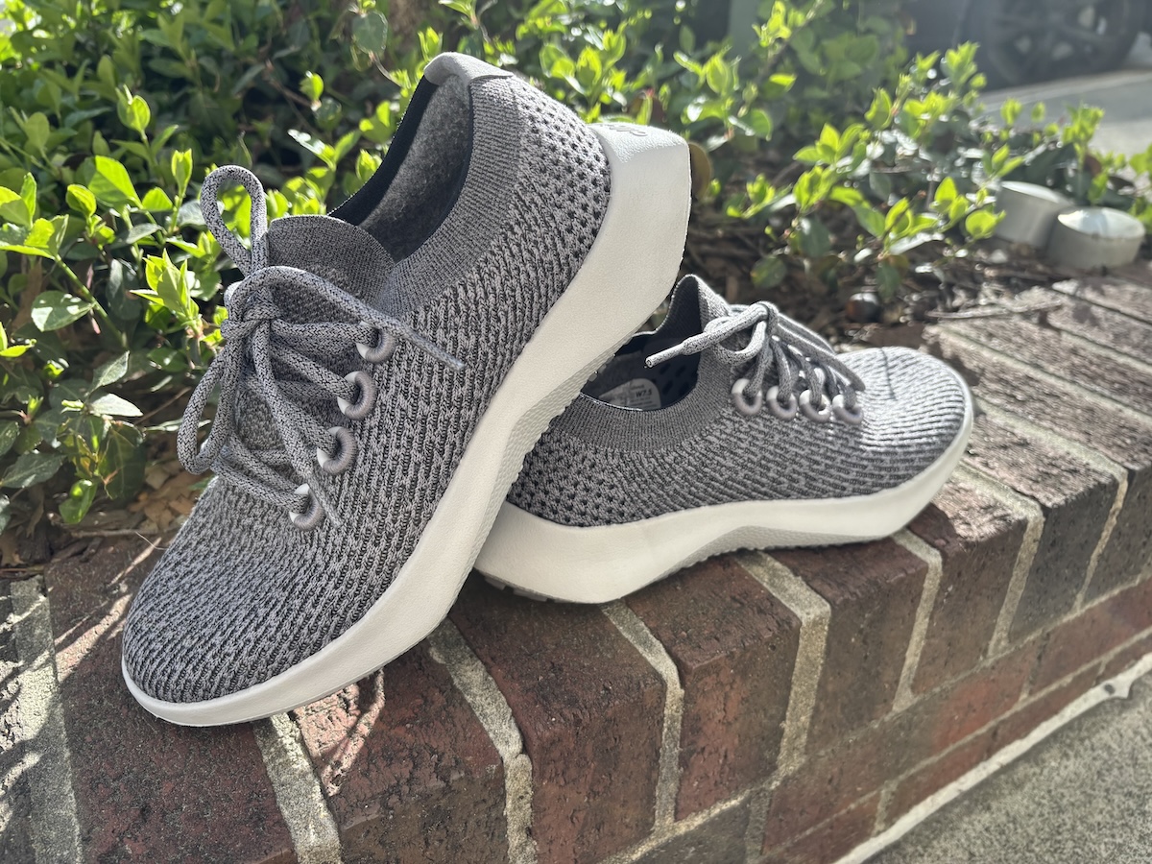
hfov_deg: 67.3
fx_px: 865
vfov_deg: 53.1
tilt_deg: -30.1
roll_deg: -0.9
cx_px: 576
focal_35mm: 26
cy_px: 432
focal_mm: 5.96
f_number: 1.6
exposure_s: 1/574
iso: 50
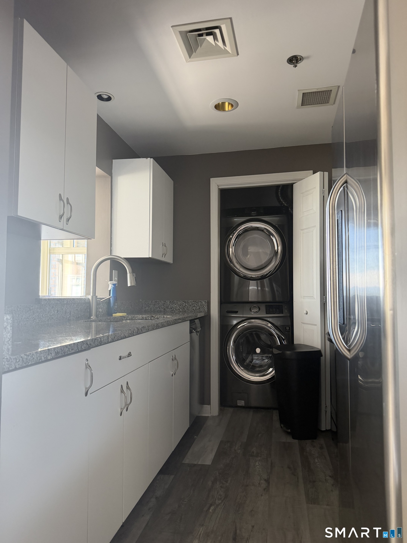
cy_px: 272
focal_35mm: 24
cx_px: 204
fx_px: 376
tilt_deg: +2.4
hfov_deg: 56.8
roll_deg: -0.7
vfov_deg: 71.6
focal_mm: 6.76
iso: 200
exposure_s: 1/69
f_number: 1.78
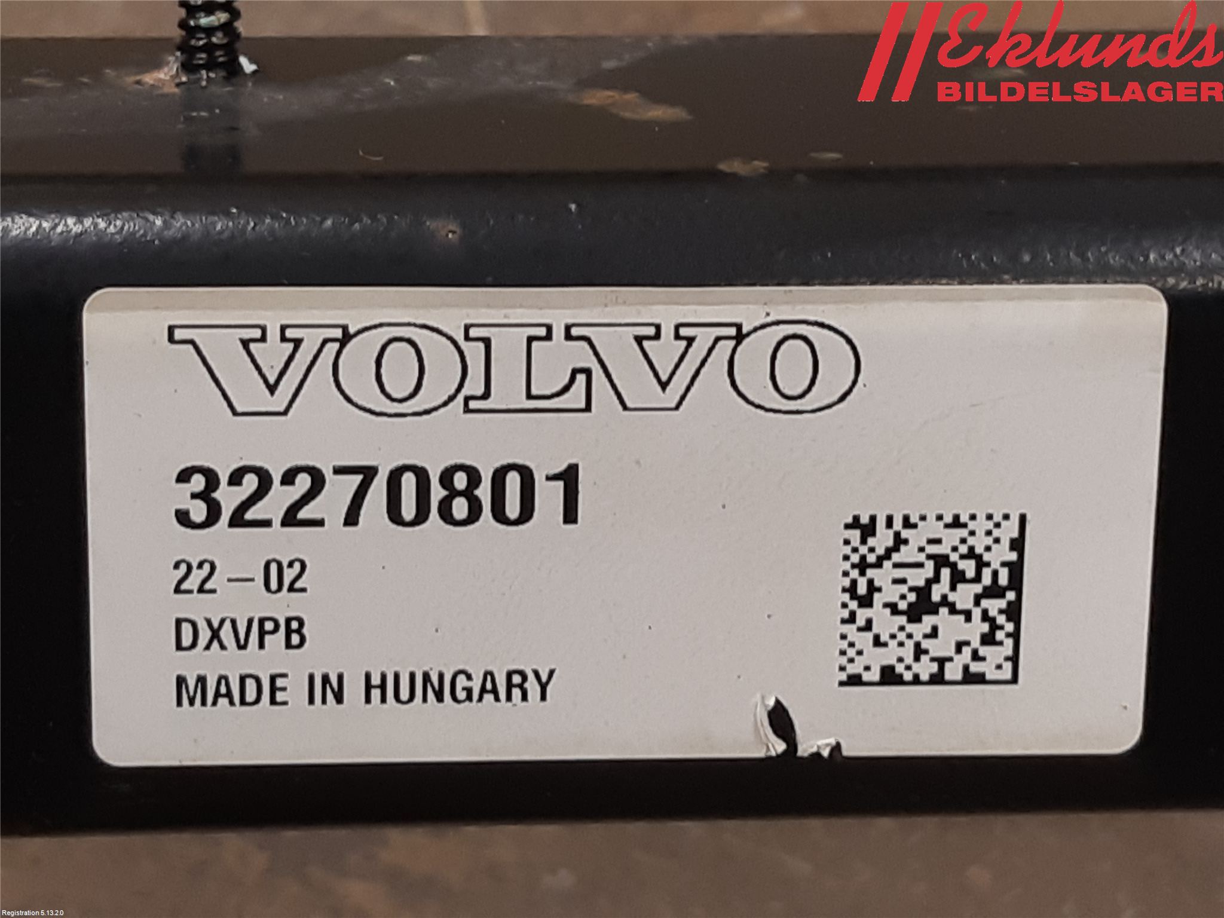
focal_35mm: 26
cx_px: 612
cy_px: 459
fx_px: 919
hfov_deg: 67.3
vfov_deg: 53.1
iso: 100
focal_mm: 3.93
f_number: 1.7
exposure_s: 1/50
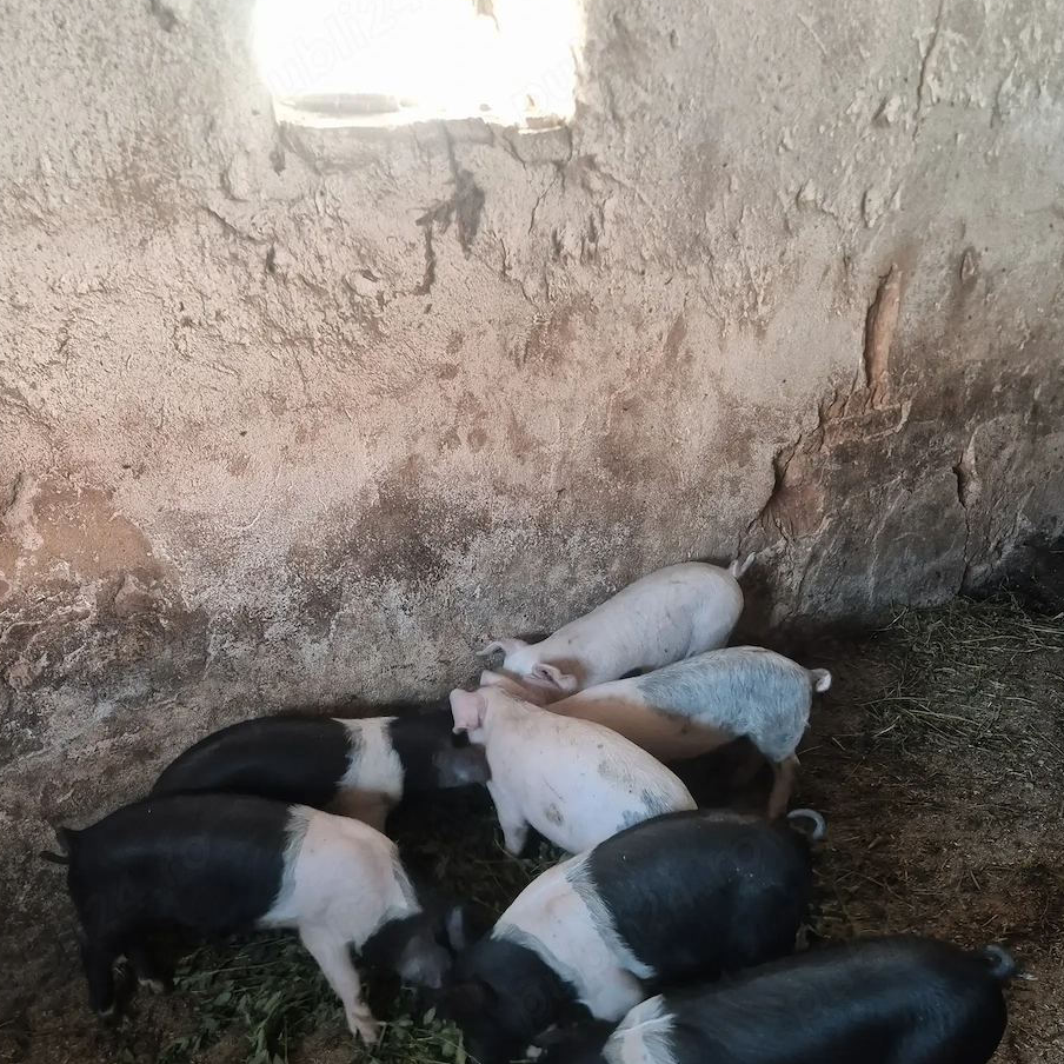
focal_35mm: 30
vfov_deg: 53.2
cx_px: 498
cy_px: 692
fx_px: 1043
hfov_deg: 54.0
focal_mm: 5.4
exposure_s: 1/100
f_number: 1.8
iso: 500
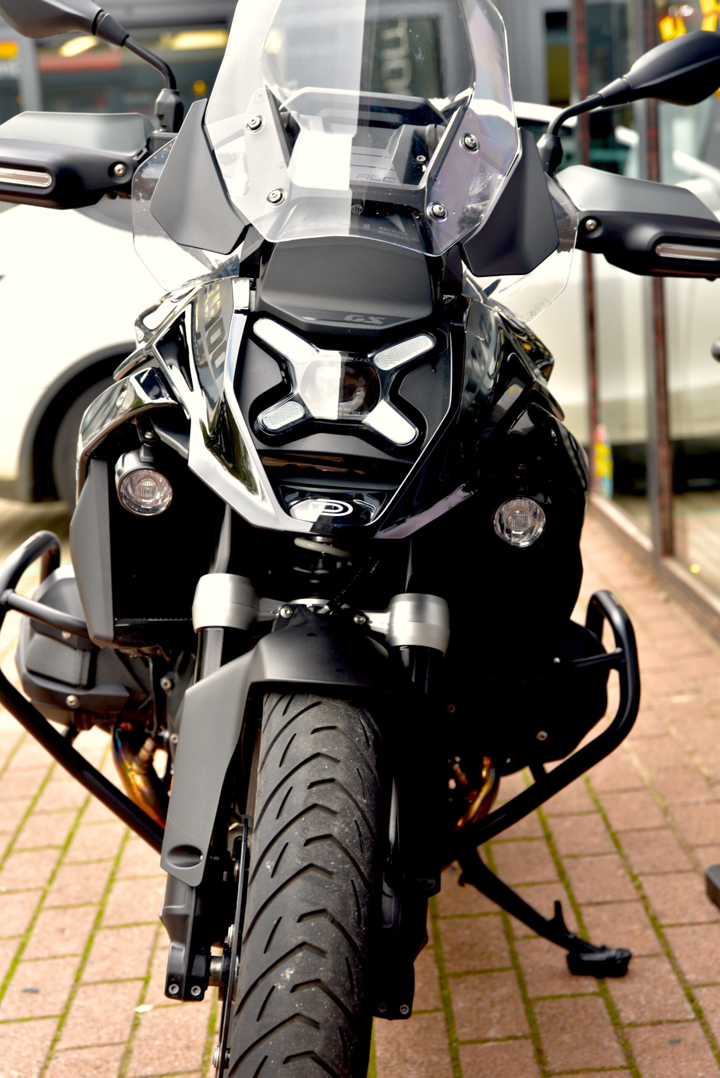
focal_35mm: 62
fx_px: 1858
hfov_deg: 21.9
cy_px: 539
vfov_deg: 32.4
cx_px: 360
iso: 200
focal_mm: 62
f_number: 4.5
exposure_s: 1/80
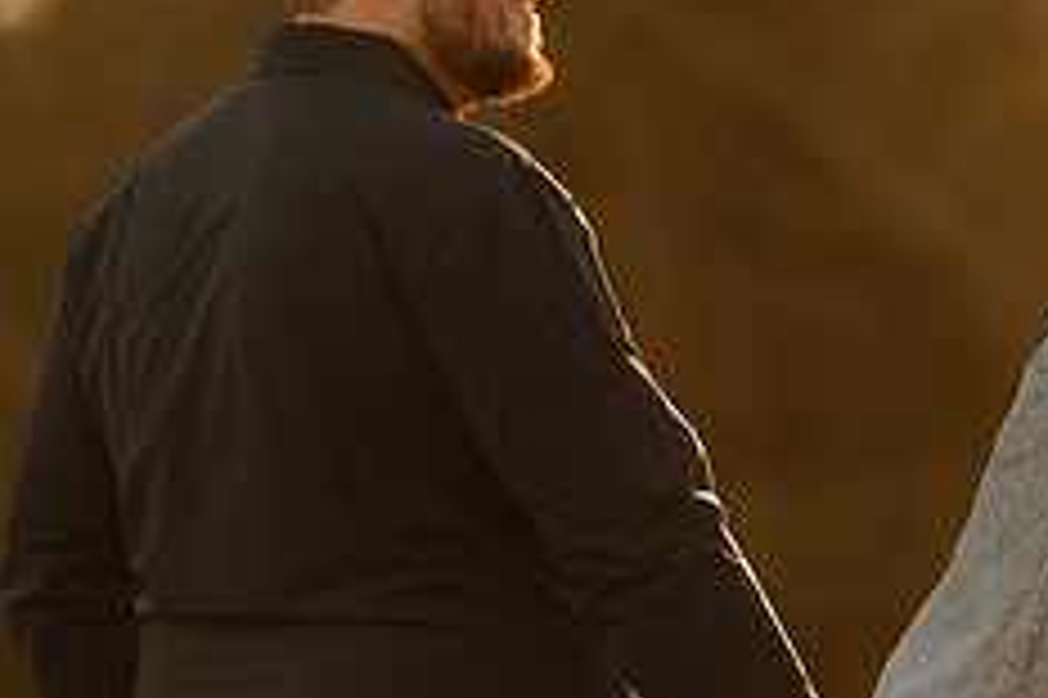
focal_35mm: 212
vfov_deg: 6.5
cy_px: 558
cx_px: 1012
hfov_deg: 9.7
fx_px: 6167
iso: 50
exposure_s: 1/500
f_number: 1.4
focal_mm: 85
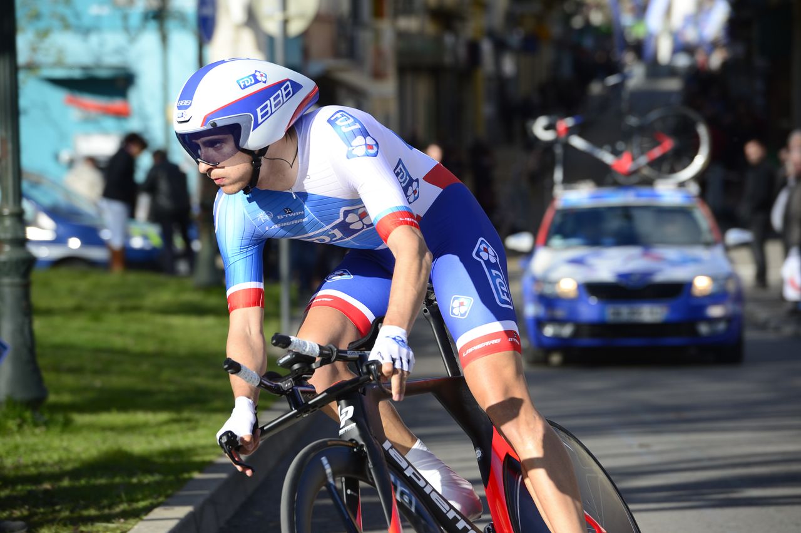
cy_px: 266
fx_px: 4446
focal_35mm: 200
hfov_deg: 10.3
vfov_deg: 6.9
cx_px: 400
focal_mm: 200
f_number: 6.3
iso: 400
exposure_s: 1/1000
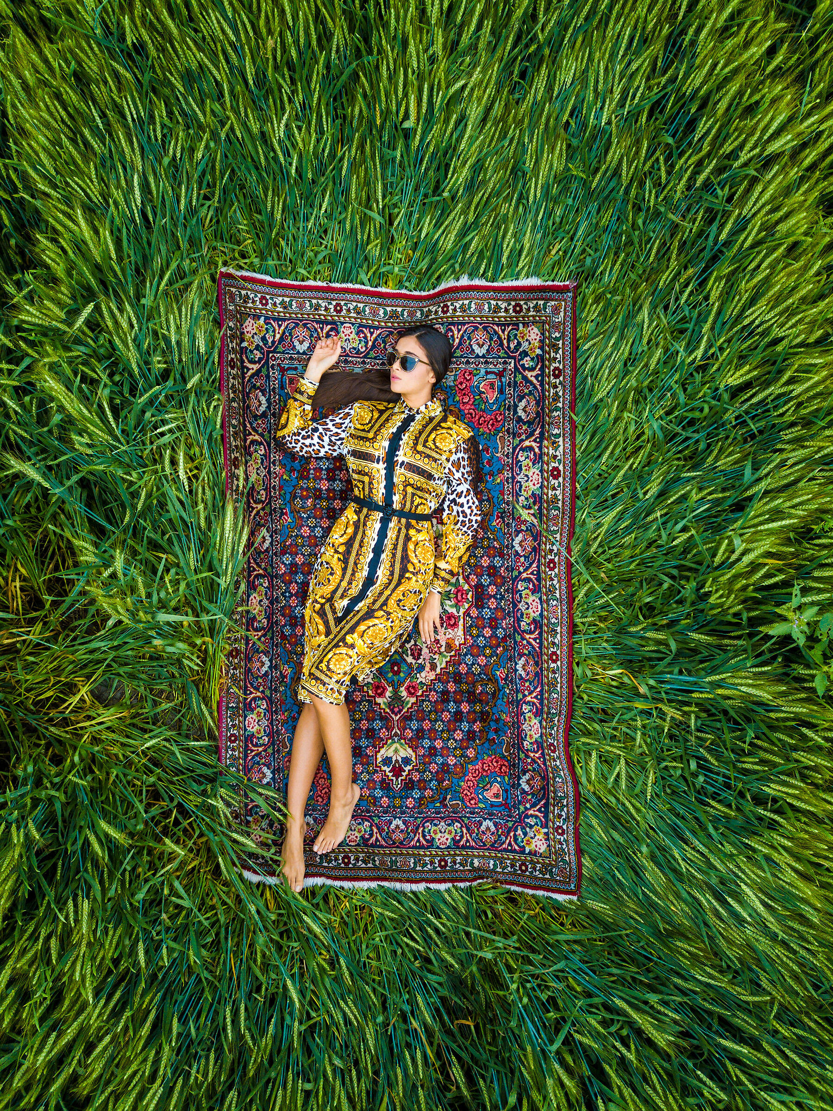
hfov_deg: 53.0
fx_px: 835
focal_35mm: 26
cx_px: 416
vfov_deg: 67.3
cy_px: 556
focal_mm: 4.73
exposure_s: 1/450
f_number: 2.2
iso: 100
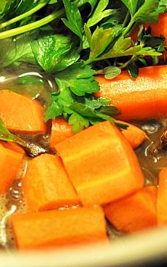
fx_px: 999
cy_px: 62
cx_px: -11
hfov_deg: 9.5
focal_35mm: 137
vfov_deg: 15.1
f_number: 1.8
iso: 400
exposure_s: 1/60
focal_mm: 35
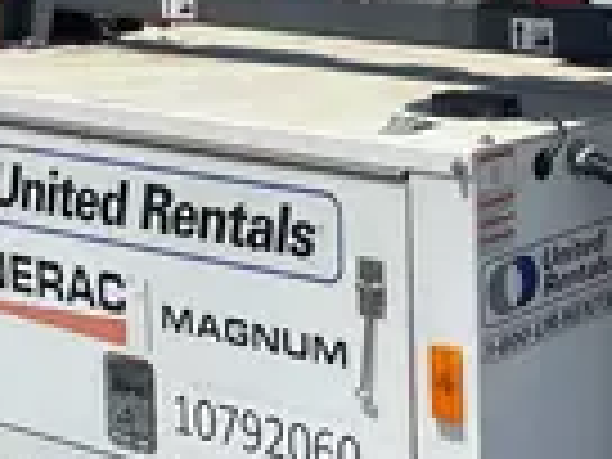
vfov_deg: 14.0
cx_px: 662
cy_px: 106
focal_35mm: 105
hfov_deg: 18.1
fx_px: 1856
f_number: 1.6
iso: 32
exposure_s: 1/6135
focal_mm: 4.2
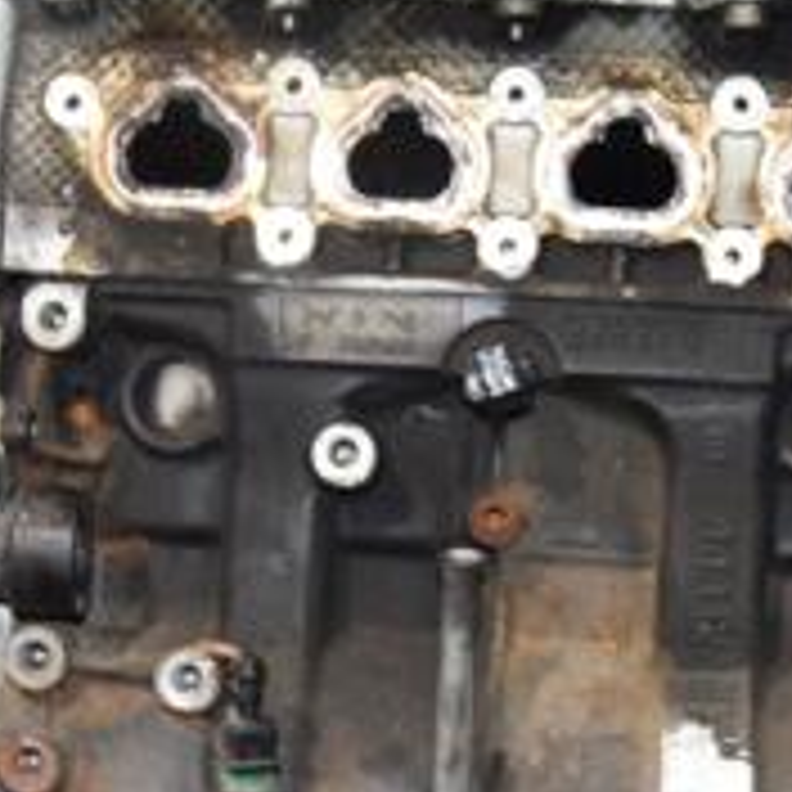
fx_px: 2807
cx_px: 382
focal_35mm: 108
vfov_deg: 16.0
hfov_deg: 16.1
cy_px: 549
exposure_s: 1/60
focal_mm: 25
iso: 800
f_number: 5
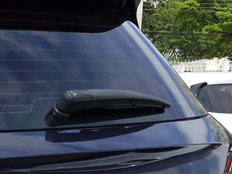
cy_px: 339
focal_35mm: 121
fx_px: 811
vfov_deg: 11.2
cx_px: -129
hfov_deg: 15.0
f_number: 1.8
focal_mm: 5.54
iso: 50
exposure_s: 1/1186
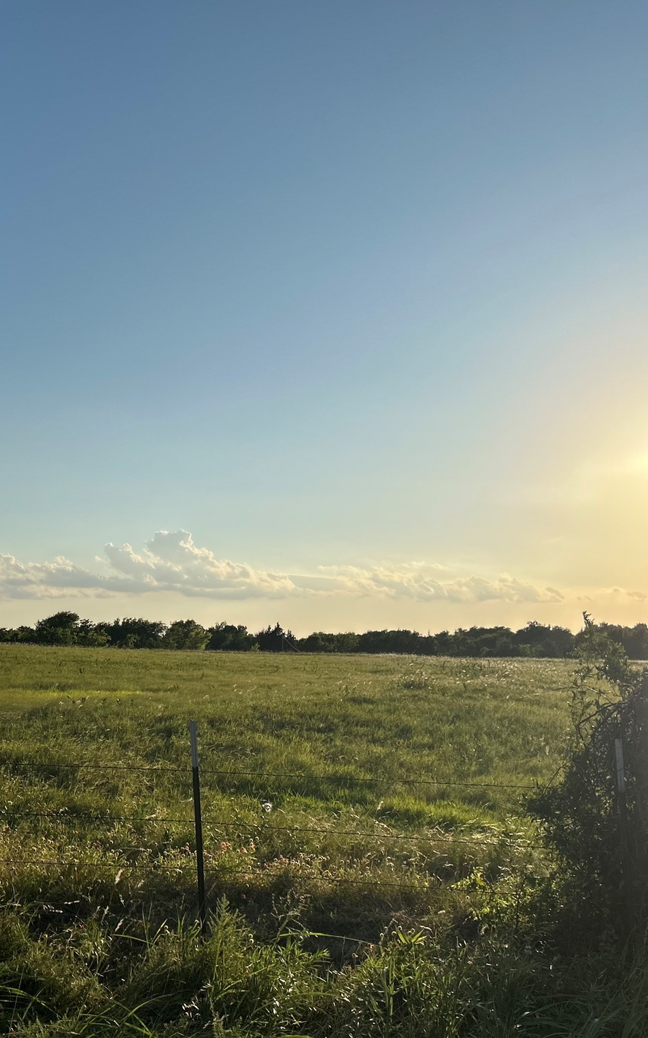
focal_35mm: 37
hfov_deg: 33.4
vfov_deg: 52.8
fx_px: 1046
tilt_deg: +7.5
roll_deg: -0.2
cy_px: 516
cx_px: 122
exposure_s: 1/10309
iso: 50
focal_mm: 5.7
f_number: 1.5
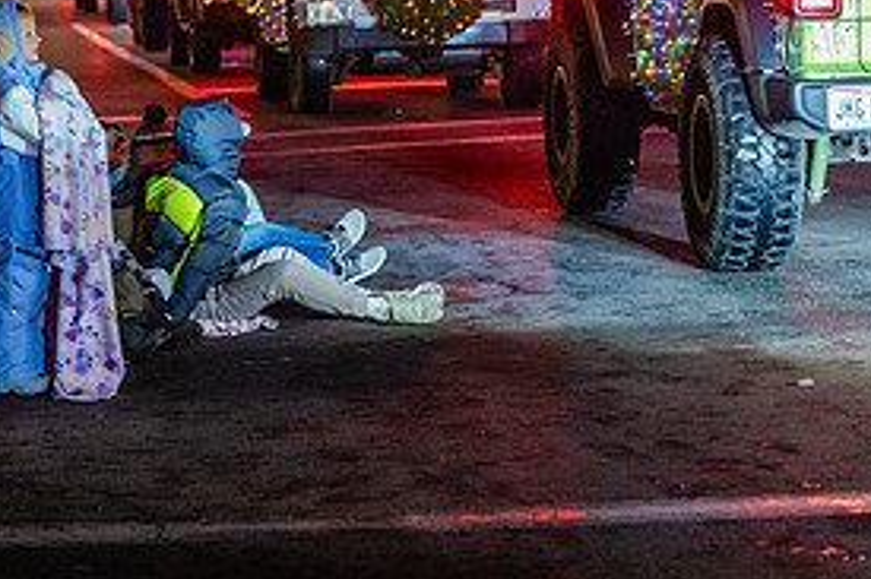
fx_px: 3627
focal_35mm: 150
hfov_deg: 13.5
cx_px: 38
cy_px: 5
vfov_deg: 9.1
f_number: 3.2
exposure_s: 1/250
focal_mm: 71
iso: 6400
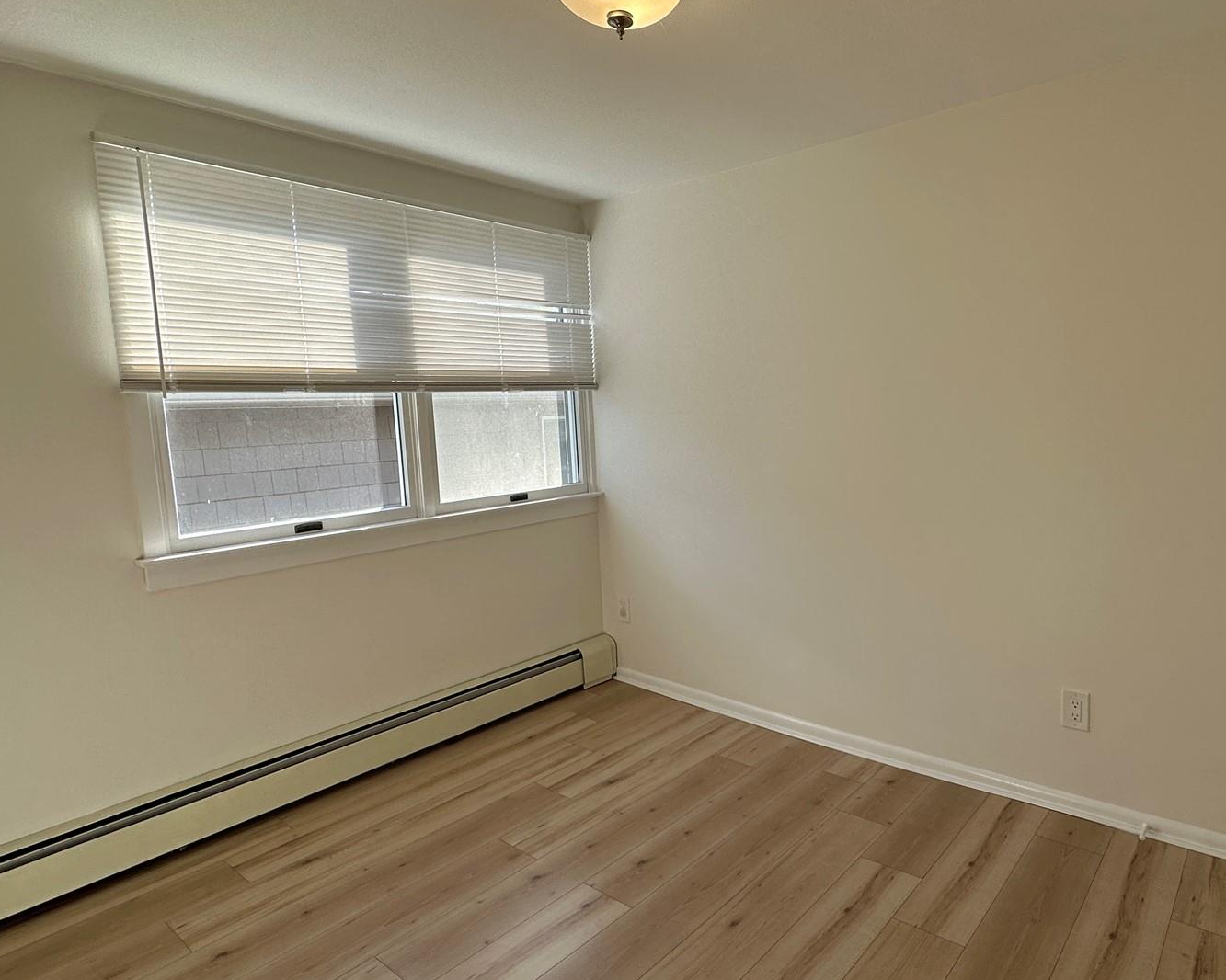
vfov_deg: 65.5
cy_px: 490
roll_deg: +1.5
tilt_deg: -6.8
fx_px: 762
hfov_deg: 76.4
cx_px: 758
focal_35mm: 21
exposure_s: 1/286
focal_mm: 2.22
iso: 40
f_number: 2.2
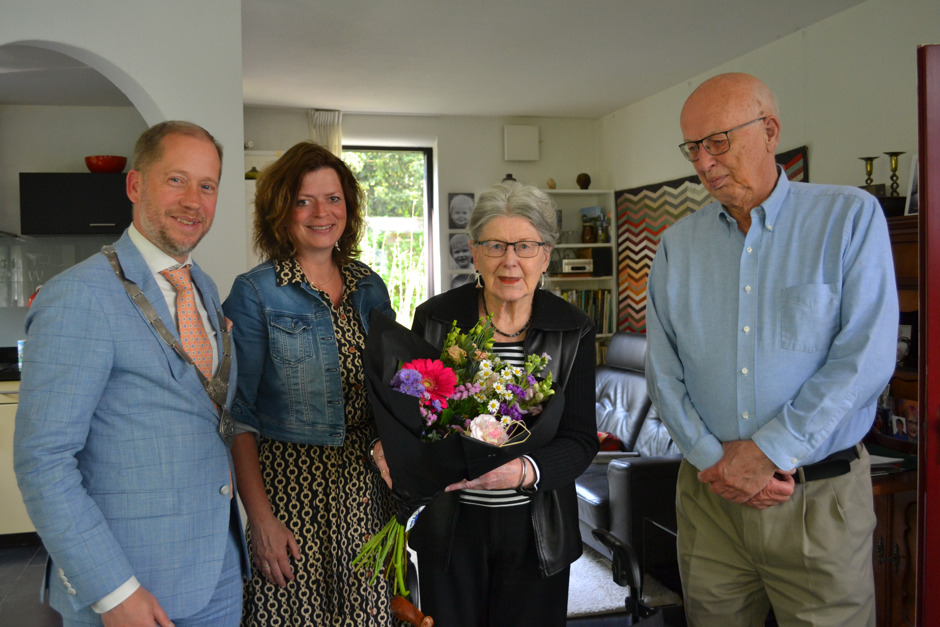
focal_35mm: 33
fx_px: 862
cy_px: 314
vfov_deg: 40.0
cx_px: 470
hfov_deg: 57.2
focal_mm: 22
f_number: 3.8
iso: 720
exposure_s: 1/60
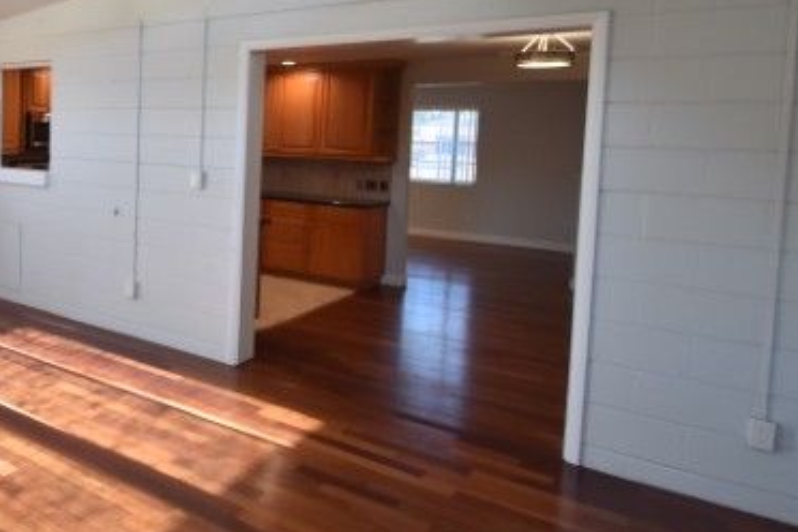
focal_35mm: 29
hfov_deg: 55.3
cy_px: 165
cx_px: 82
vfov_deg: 44.1
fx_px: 643
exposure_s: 1/250
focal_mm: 10
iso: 800
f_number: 3.5
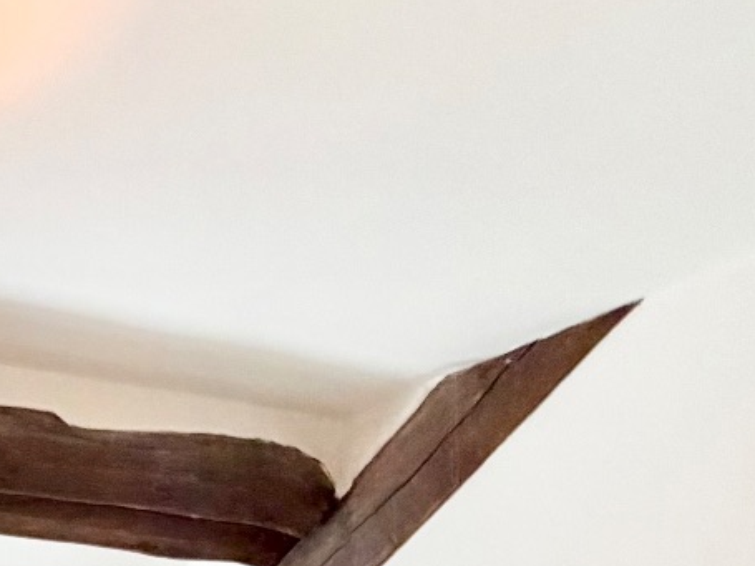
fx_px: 1374
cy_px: 1016
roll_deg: +0.0
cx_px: -35
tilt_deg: -5.9
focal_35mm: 63
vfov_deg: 18.3
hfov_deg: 28.4
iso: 320
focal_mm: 2.22
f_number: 2.2
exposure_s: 1/50
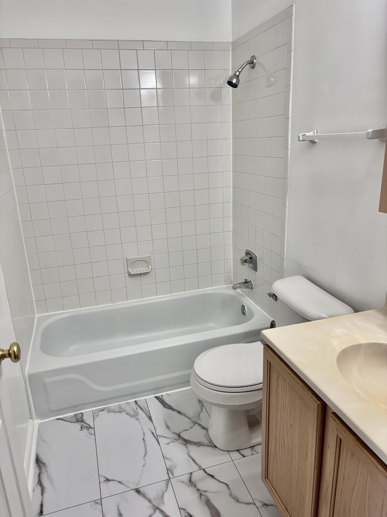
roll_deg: +1.1
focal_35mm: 26
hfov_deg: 53.1
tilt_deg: -18.8
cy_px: 258
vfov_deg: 67.3
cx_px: 194
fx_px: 388
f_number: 1.6
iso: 40
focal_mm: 5.96
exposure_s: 1/120
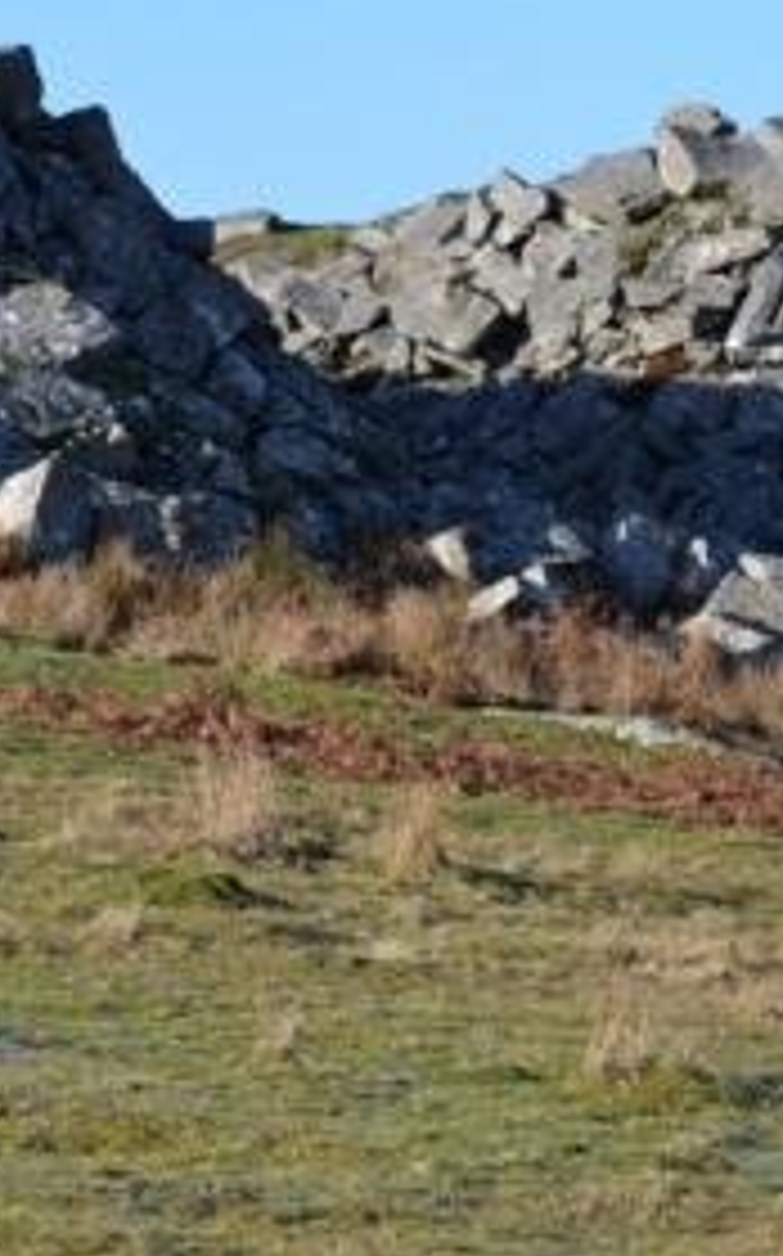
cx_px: -261
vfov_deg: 11.2
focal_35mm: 187
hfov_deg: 6.9
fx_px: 6399
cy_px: 468
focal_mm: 55
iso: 100
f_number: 6.3
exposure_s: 1/160
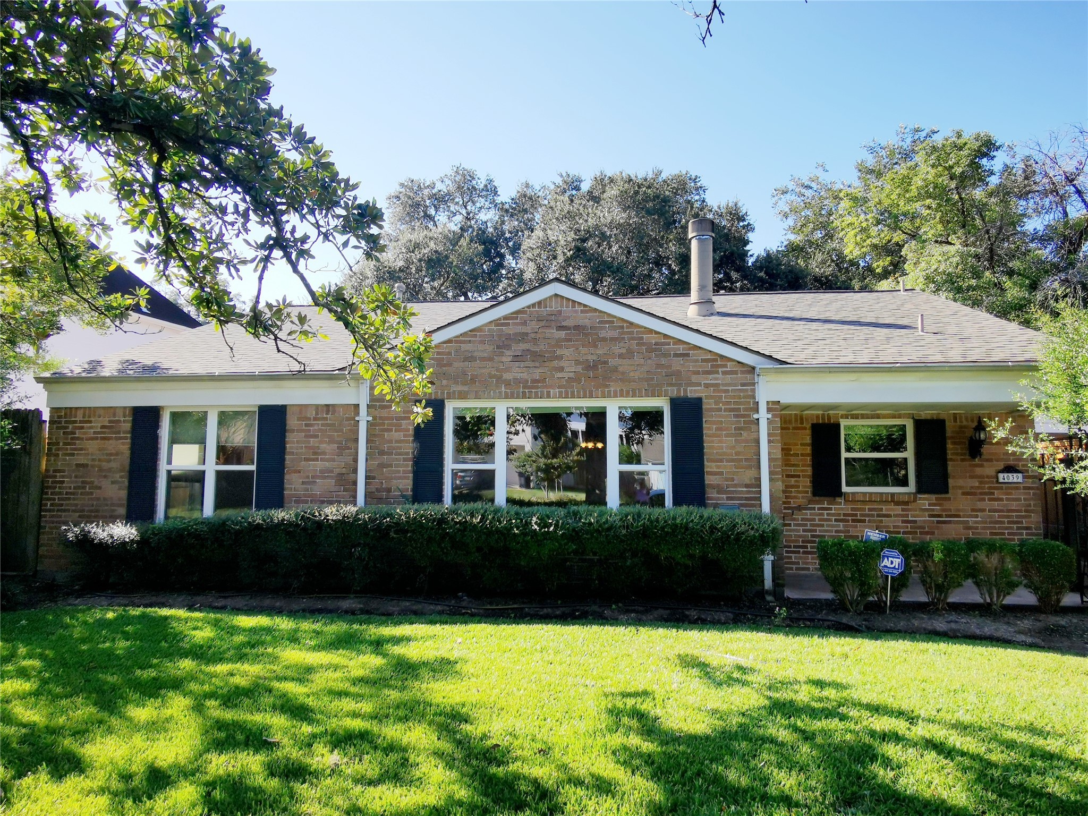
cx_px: 544
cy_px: 408
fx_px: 691
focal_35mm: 22
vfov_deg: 61.1
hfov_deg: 76.4
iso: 50
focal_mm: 2.35
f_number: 2.2
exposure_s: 1/651
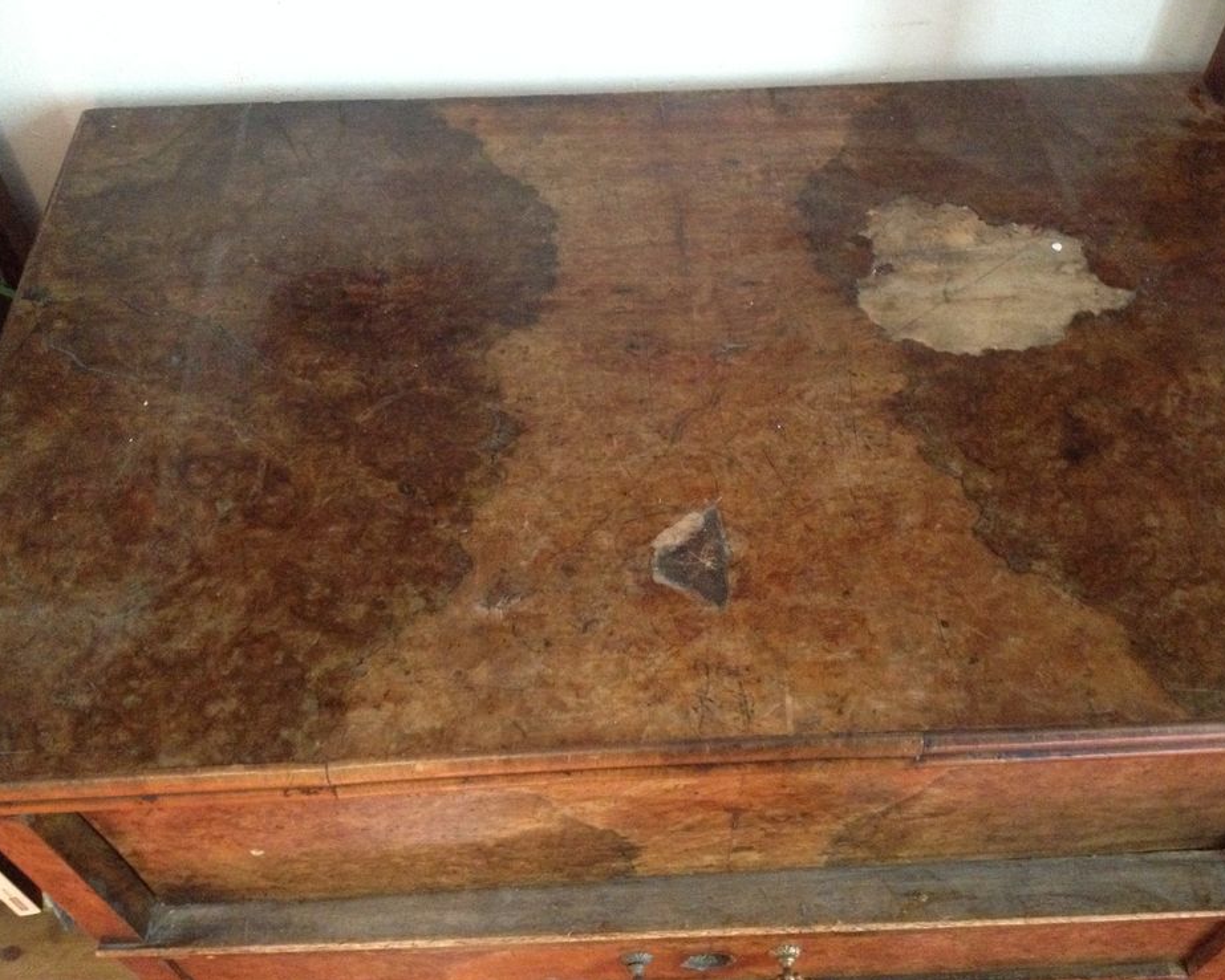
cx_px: 653
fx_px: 1342
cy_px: 487
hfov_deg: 49.0
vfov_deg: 40.2
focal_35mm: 37
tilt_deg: -52.6
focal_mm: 4.28
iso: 800
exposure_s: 1/15
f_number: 2.4
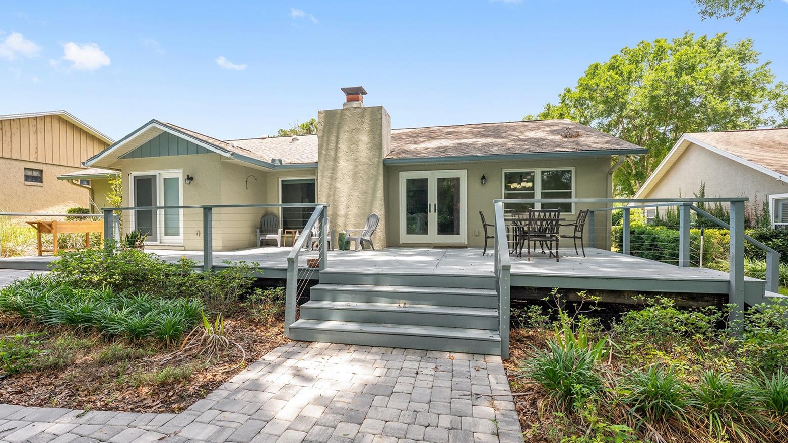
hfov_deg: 103.0
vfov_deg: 70.5
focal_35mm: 15
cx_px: 392
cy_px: 228
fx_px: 313
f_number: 8
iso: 500
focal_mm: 14
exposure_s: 1/200
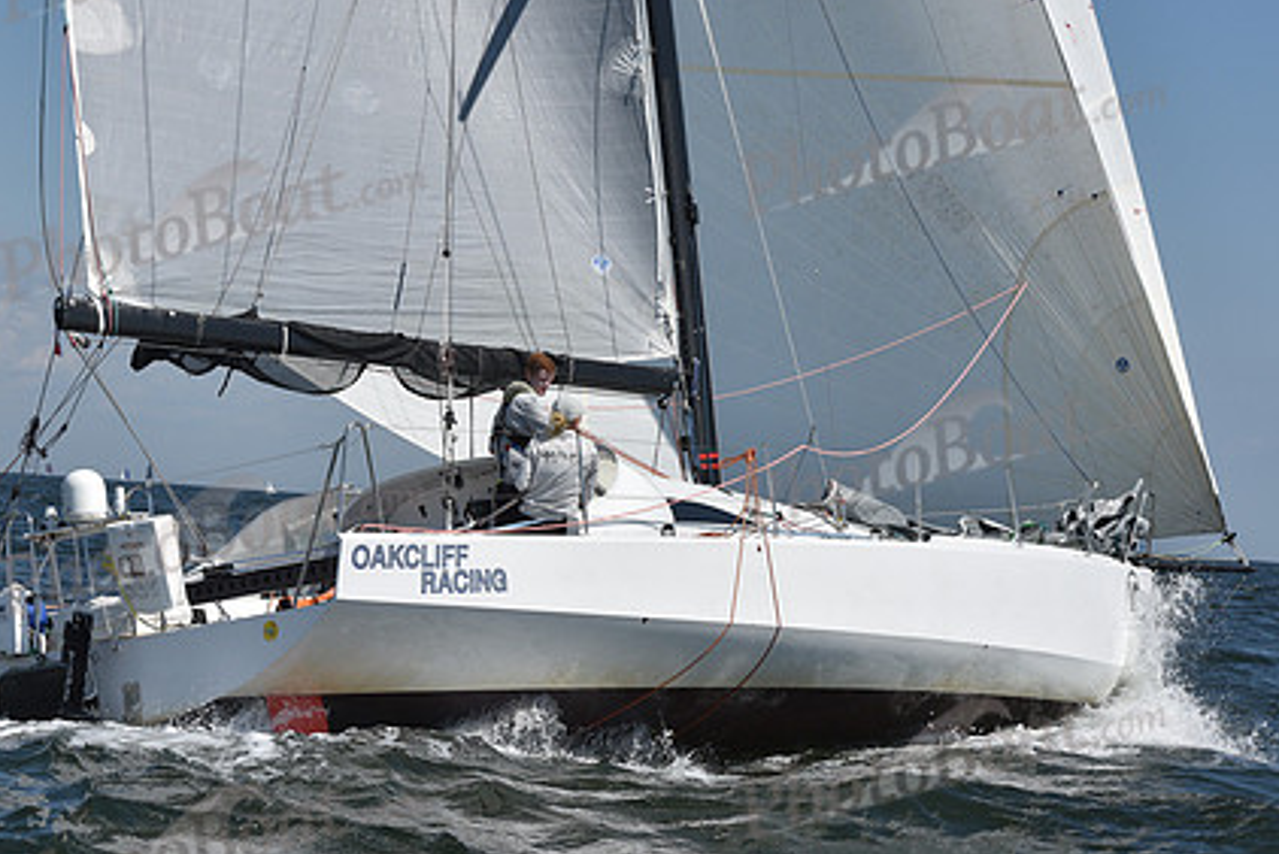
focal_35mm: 103
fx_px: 3662
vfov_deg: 13.3
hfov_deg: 19.8
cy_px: 338
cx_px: 585
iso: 320
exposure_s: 1/1250
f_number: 11
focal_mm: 75
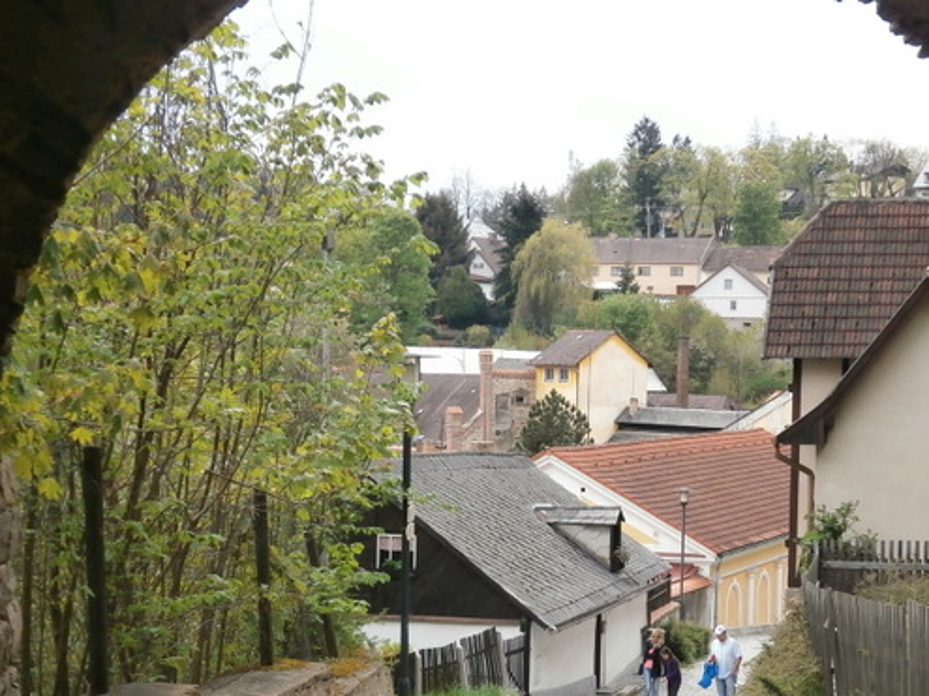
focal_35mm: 76
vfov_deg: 19.3
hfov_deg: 25.6
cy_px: 465
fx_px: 2039
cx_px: 556
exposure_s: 1/400
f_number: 3.4
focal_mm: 8.3
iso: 80
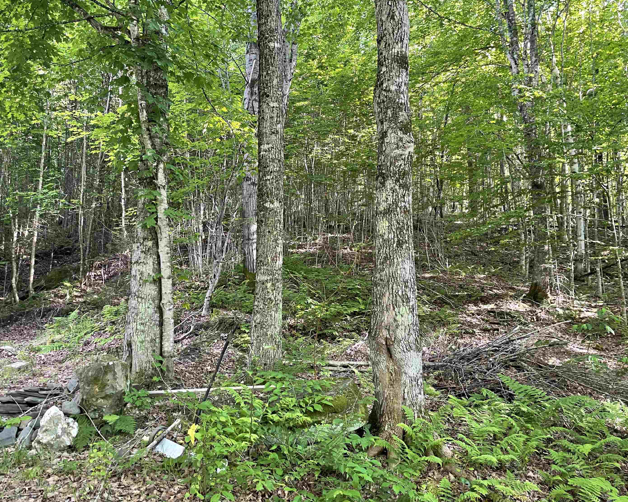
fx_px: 520
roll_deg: -0.6
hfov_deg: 62.2
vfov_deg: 51.5
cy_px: 243
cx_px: 321
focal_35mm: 28
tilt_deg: +10.4
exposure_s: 1/64
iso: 125
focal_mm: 4.2
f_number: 1.6
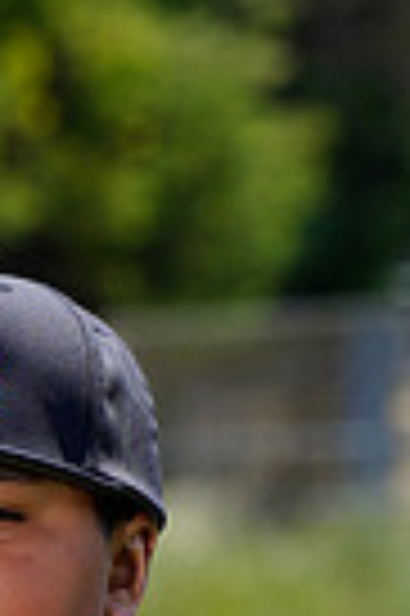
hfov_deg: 2.2
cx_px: -119
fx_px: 10515
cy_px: 899
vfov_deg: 3.4
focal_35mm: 614
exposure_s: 1/250
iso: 100
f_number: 6.3
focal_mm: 145
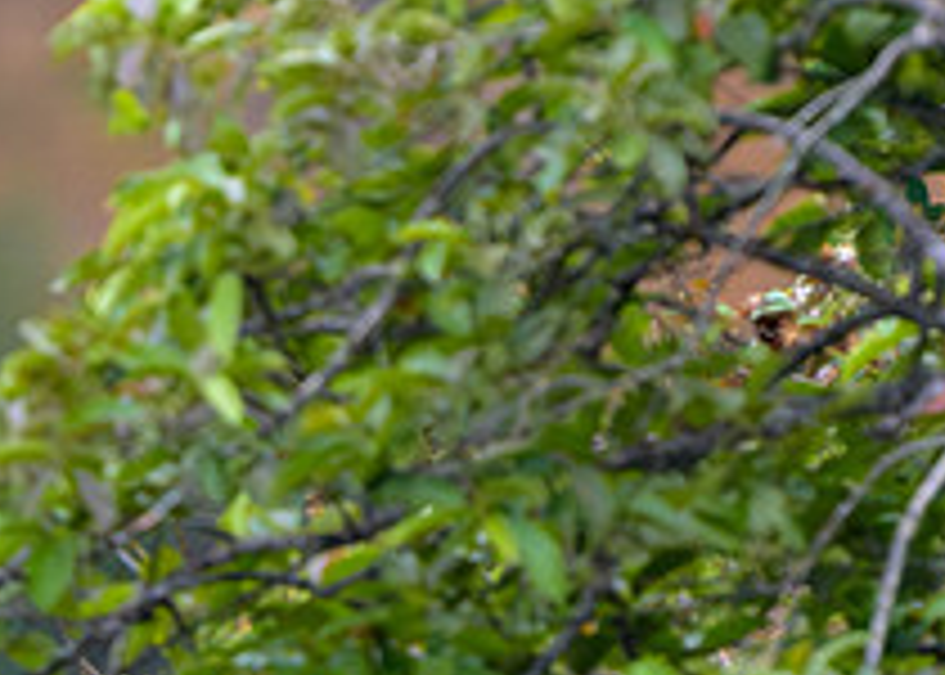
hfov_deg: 0.6
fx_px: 84757
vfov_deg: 0.5
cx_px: 312
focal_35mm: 3158
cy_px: 67
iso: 2800
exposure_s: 1/2000
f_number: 4
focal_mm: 560
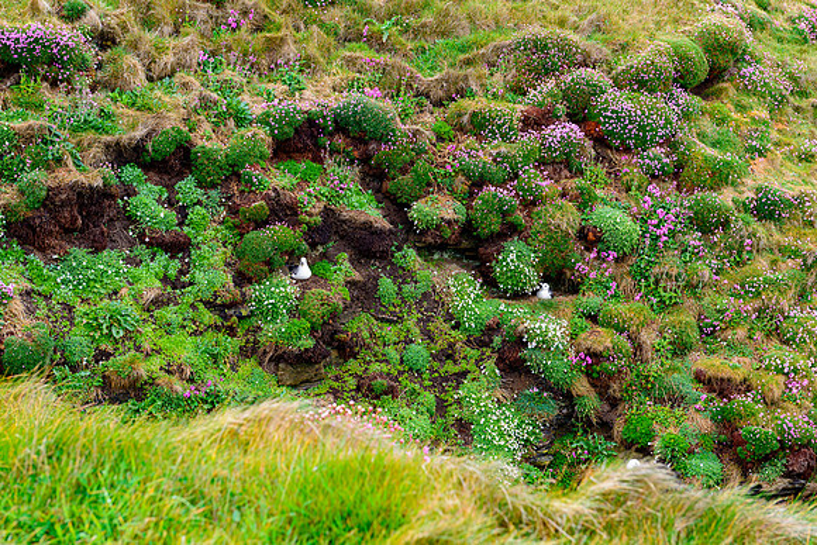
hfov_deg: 28.8
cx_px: 408
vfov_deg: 19.5
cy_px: 272
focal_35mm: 70
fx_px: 1589
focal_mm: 70
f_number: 8
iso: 720
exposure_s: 1/80
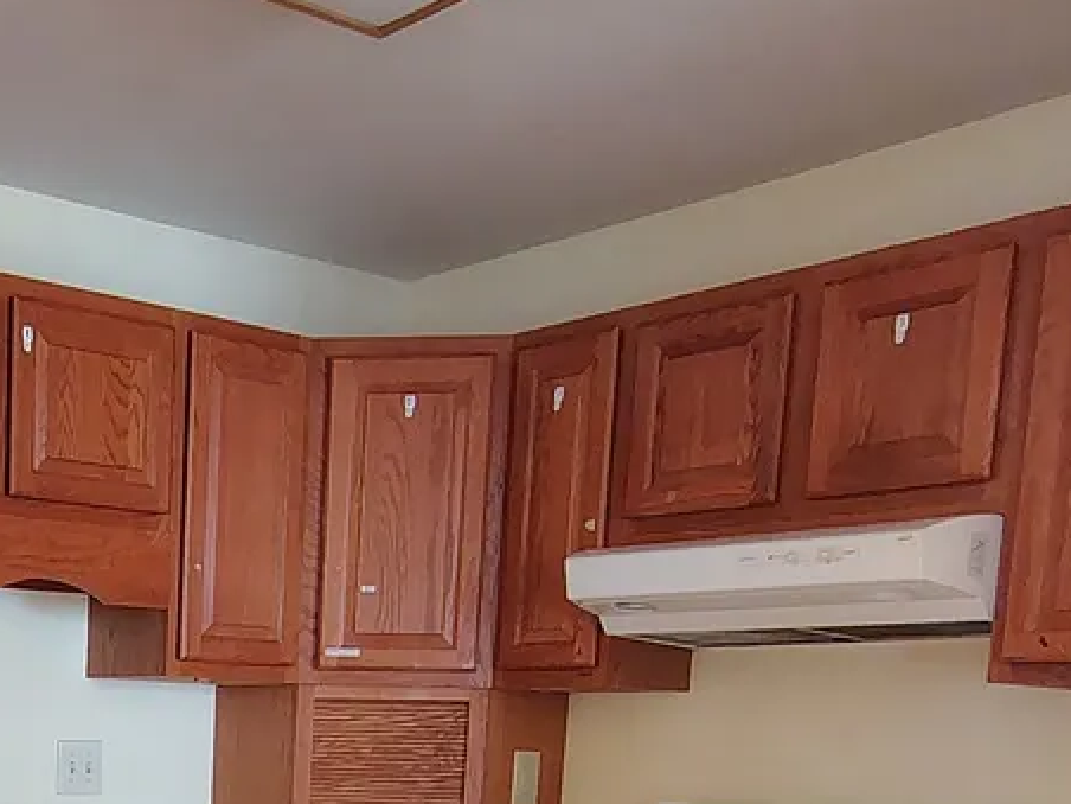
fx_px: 1578
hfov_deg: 34.4
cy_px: 975
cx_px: 24
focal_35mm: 51
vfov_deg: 25.5
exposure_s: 1/24
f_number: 2.2
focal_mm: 2.13
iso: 478
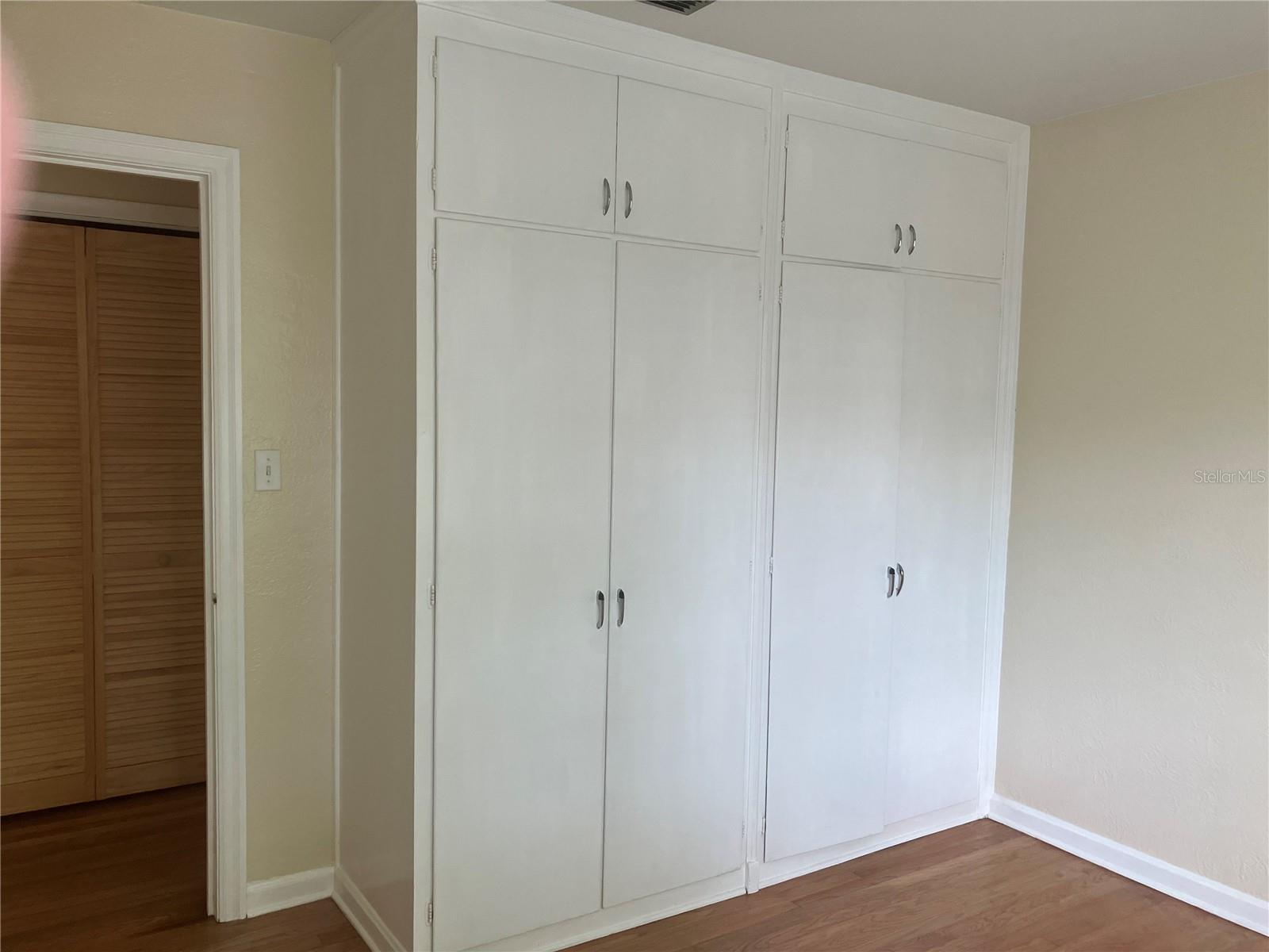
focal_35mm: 28
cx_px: 634
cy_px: 476
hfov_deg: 63.4
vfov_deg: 49.7
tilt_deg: -3.7
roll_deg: -1.2
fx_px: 1026
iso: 80
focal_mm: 3.99
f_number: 1.8
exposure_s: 1/121
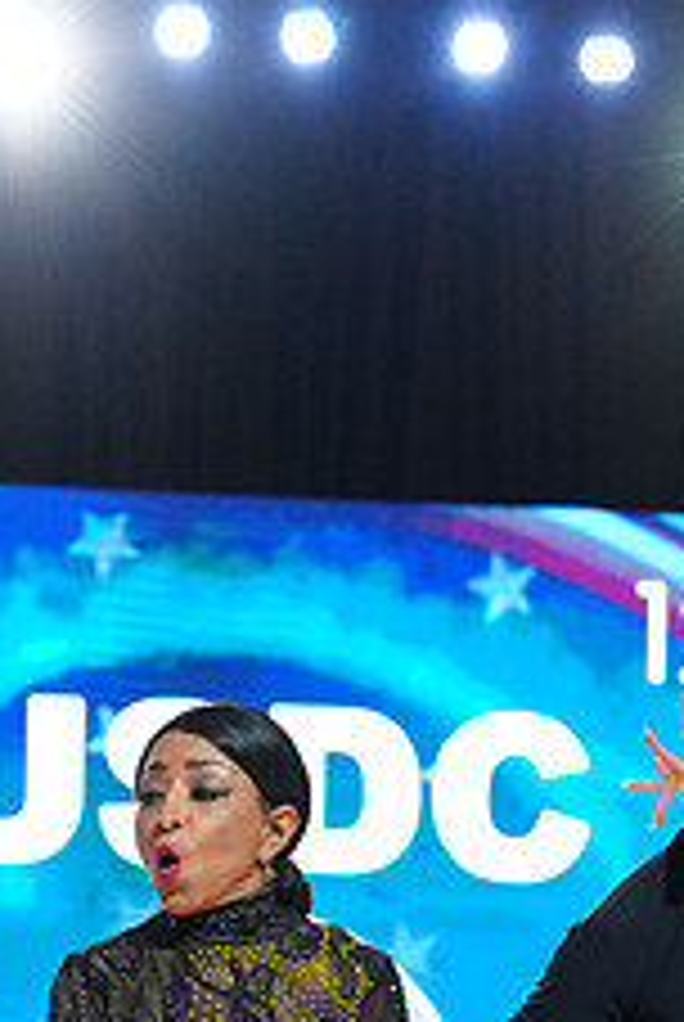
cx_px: 430
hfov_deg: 6.5
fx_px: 6023
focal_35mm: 212
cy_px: 1297
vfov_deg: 9.5
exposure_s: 1/250
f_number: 4
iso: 2500
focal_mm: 83
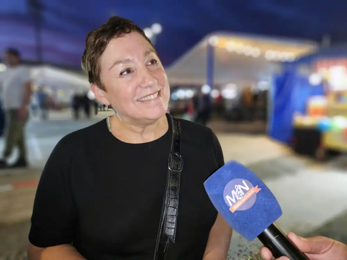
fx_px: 231
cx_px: 174
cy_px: 130
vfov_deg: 58.9
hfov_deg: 73.9
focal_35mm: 23
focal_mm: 6.3
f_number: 1.7
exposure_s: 1/70
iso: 1000
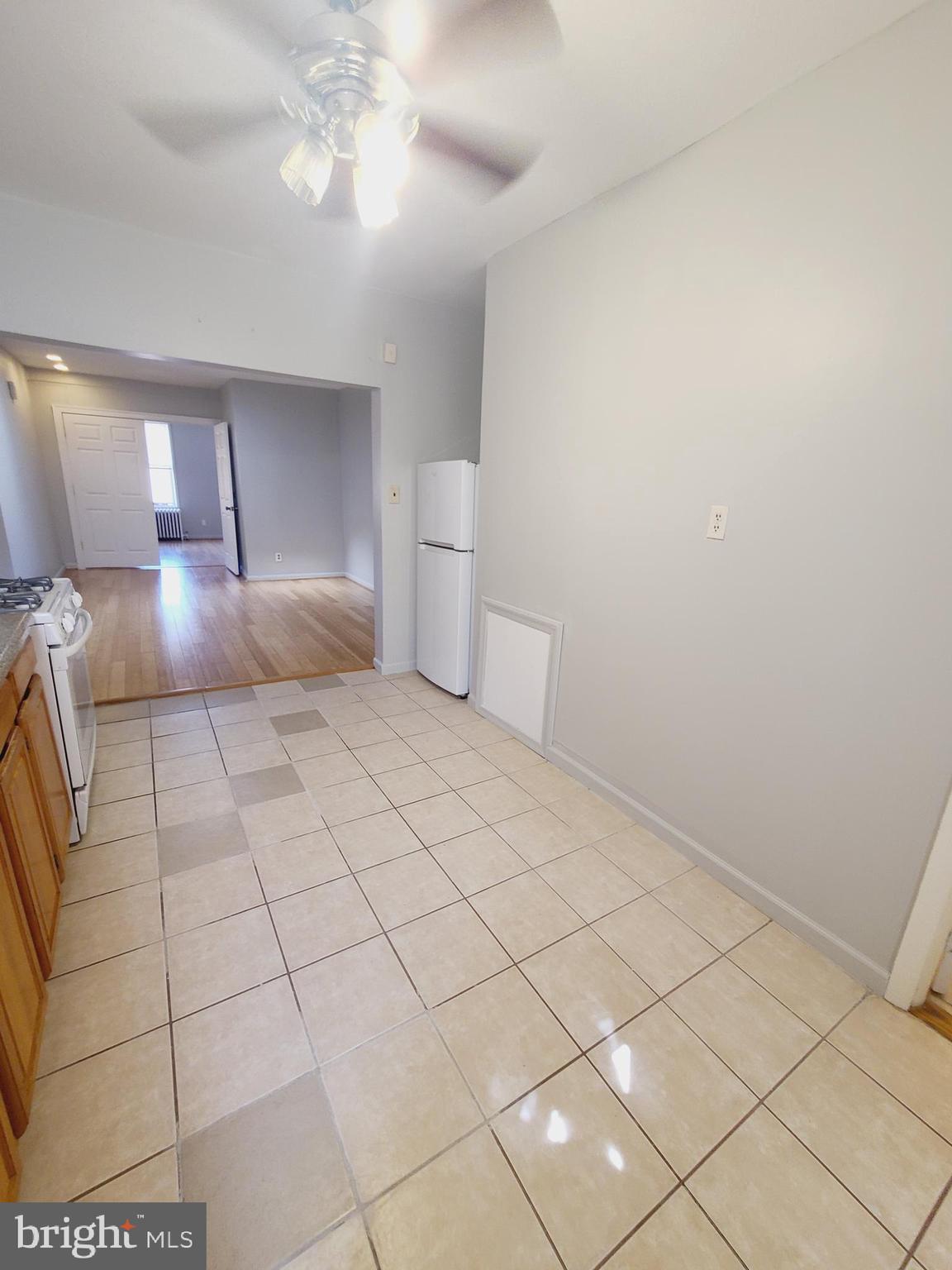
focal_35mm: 13
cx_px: 476
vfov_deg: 106.2
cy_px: 635
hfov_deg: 89.9
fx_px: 477
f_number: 2.2
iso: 200
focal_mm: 2.2
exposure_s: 1/60
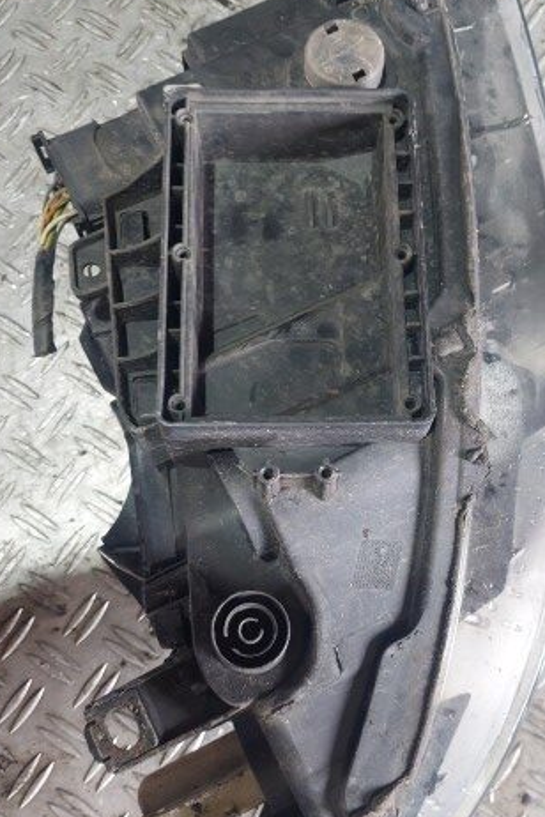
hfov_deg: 36.8
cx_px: 319
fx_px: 817
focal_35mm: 36
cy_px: 454
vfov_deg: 53.0
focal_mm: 5.23
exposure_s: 1/50
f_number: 1.8
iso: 250
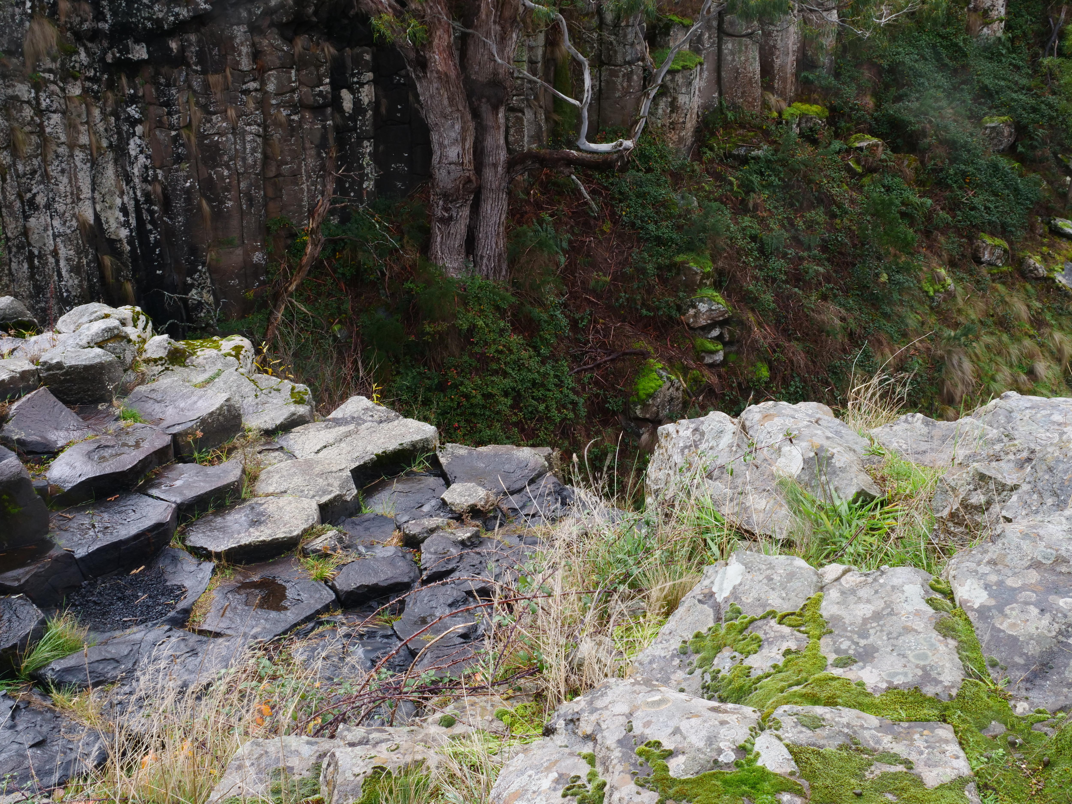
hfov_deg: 41.2
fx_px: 1425
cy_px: 402
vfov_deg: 31.5
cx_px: 536
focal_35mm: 46
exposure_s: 1/60
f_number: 11
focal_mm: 23
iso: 400
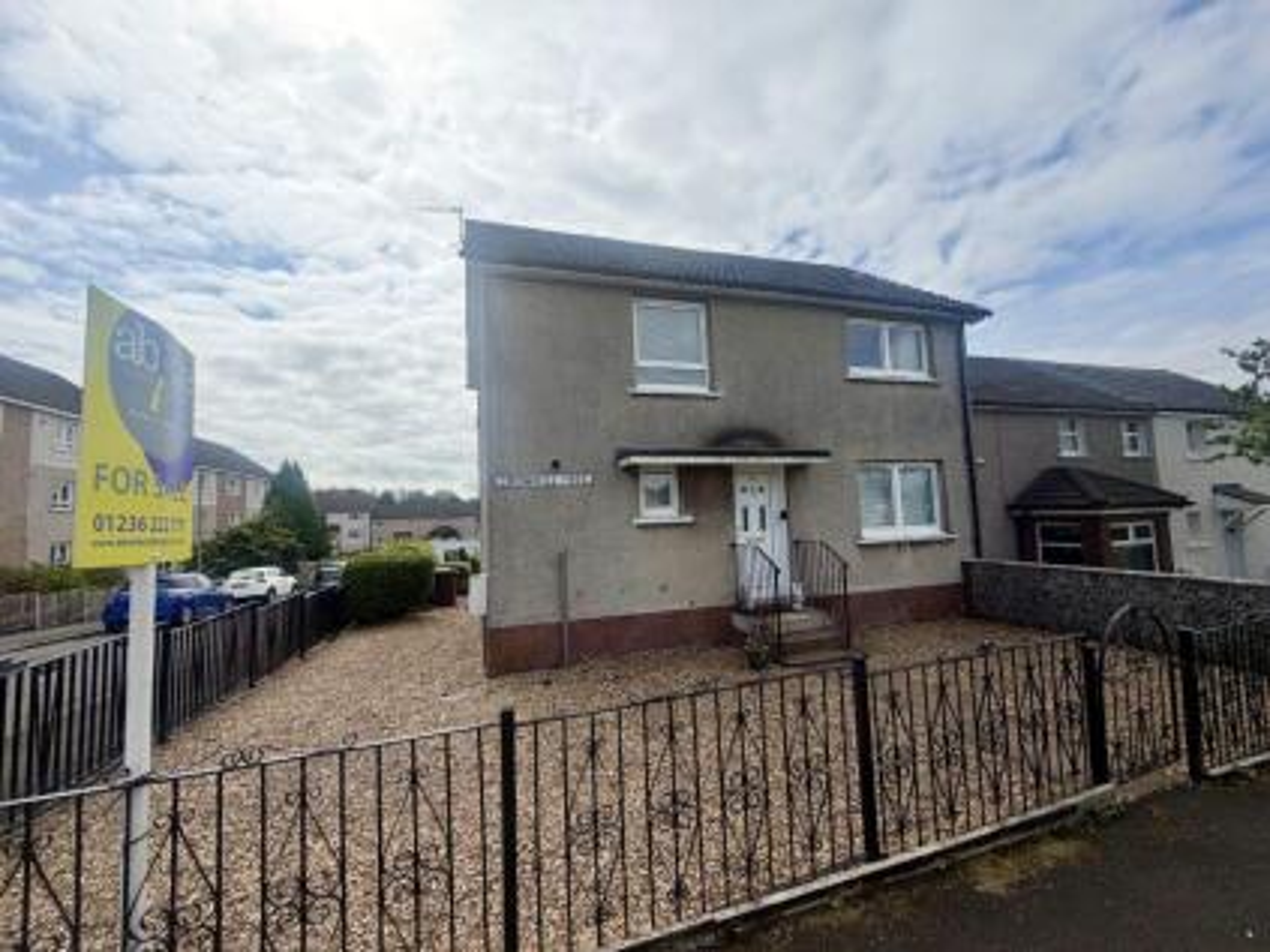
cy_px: 476
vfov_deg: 85.6
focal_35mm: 14
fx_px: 513
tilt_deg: +3.4
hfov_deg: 102.1
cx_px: 635
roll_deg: +1.6
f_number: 2.2
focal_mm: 2.22
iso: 20
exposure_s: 1/1848
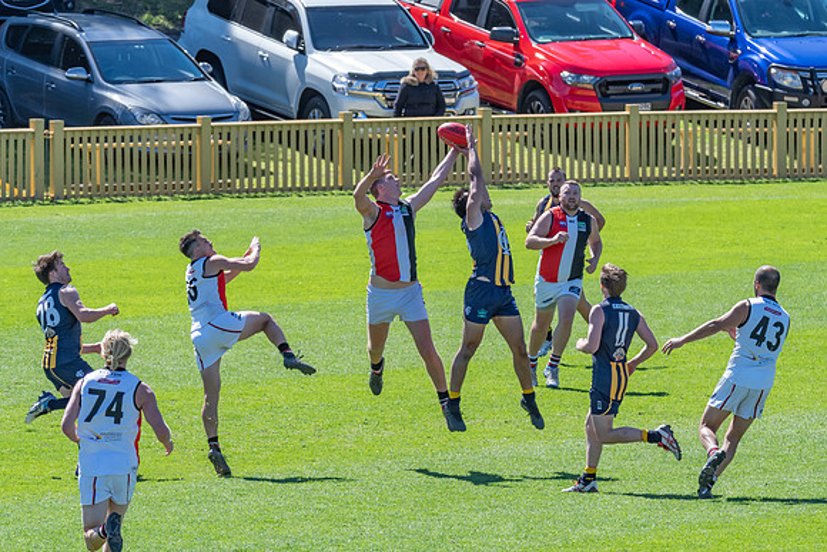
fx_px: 12045
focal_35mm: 524
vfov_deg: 2.6
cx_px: 452
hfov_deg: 3.9
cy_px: 251
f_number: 13
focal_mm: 320
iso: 800
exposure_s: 1/800
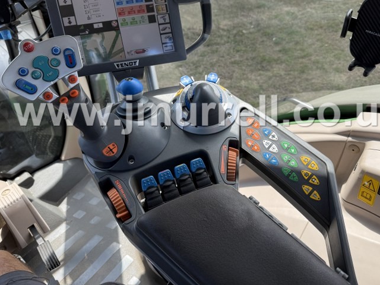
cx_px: 208
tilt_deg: -41.9
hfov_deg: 59.8
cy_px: 111
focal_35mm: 30
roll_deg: +0.7
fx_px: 329
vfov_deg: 46.5
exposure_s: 1/909
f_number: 1.78
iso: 100
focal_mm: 6.76
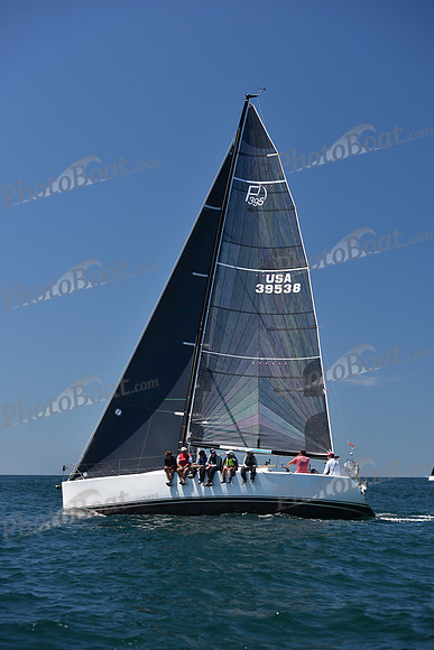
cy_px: 325
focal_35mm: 70
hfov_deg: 19.5
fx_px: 1265
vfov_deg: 28.8
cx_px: 217
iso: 250
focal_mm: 70
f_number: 5
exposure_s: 1/800
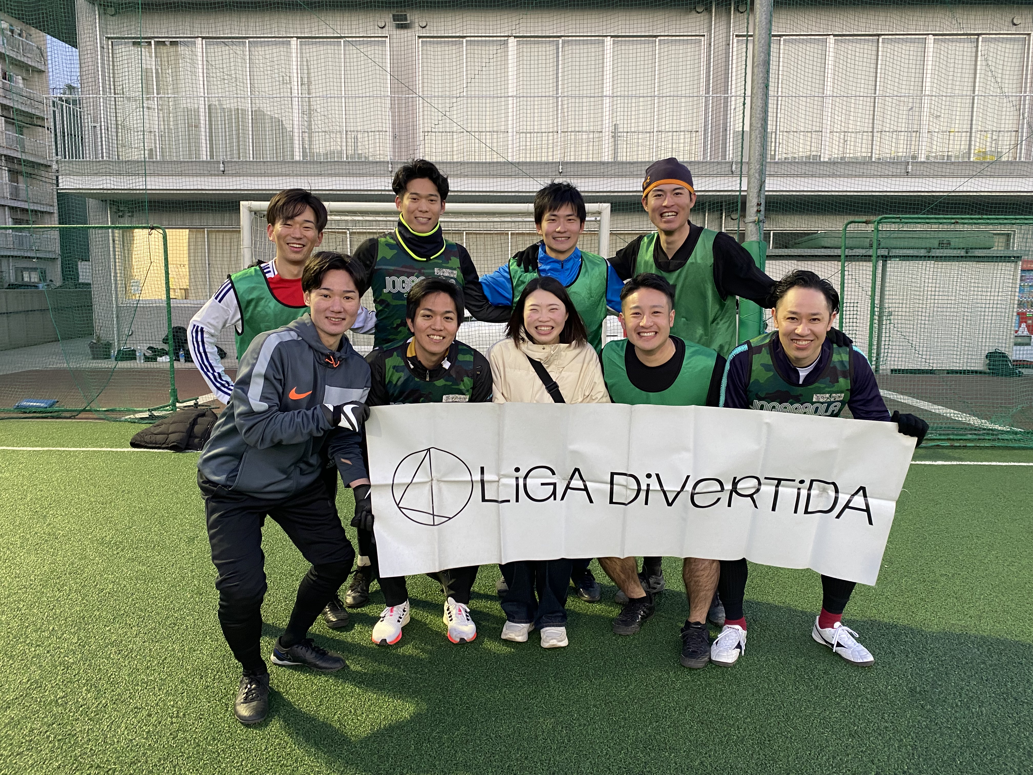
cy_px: 388
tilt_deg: -7.5
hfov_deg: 67.3
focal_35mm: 26
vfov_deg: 53.1
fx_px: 776
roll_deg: -0.7
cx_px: 516
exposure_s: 1/50
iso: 125
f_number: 1.8
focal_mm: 4.25
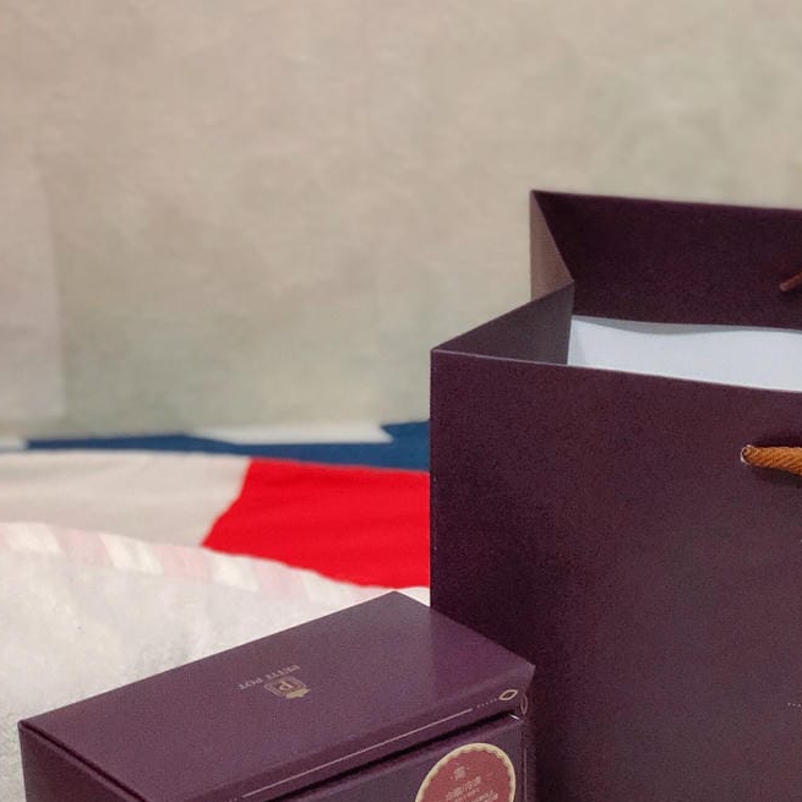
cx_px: 722
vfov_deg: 13.9
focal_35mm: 123
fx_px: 3224
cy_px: 820
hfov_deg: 14.0
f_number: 2.8
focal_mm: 6.6
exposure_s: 1/30
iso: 400
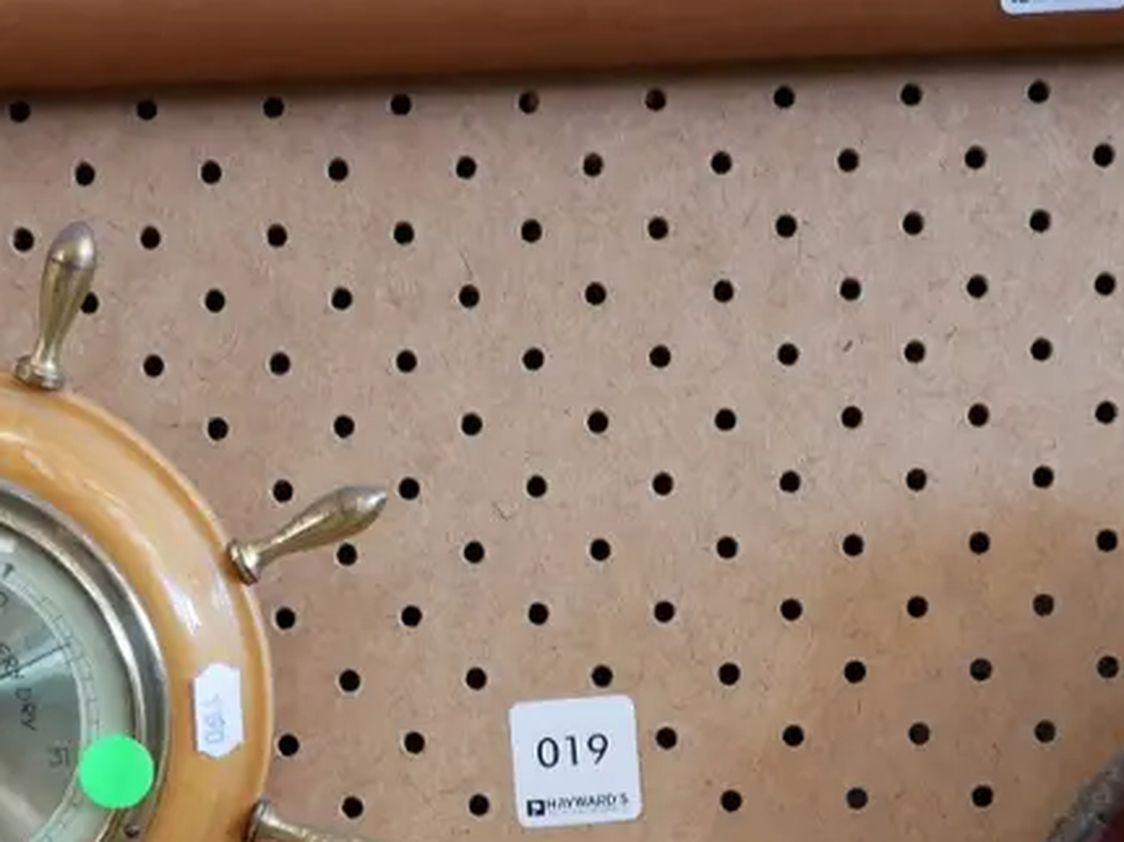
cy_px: 938
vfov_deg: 15.1
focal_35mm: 95
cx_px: 678
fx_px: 3084
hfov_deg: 20.6
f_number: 4.1
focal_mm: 20
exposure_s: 1/60
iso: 1250
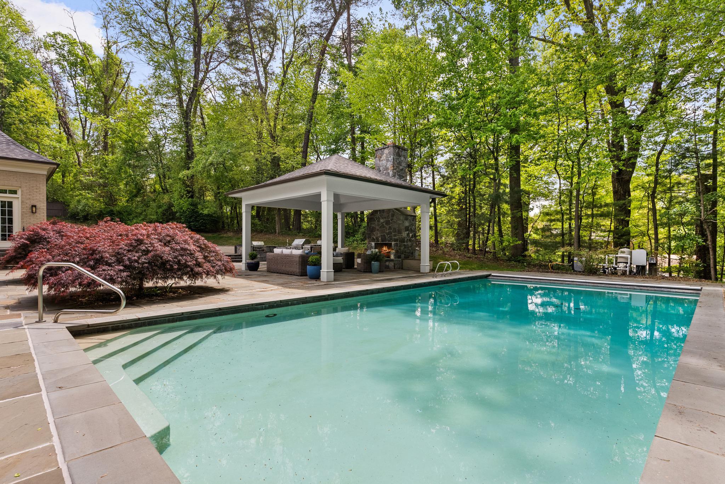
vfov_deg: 68.9
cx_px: 362
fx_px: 353
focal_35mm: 18
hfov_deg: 91.6
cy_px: 242
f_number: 10
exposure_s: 1/250
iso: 200
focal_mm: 17.5
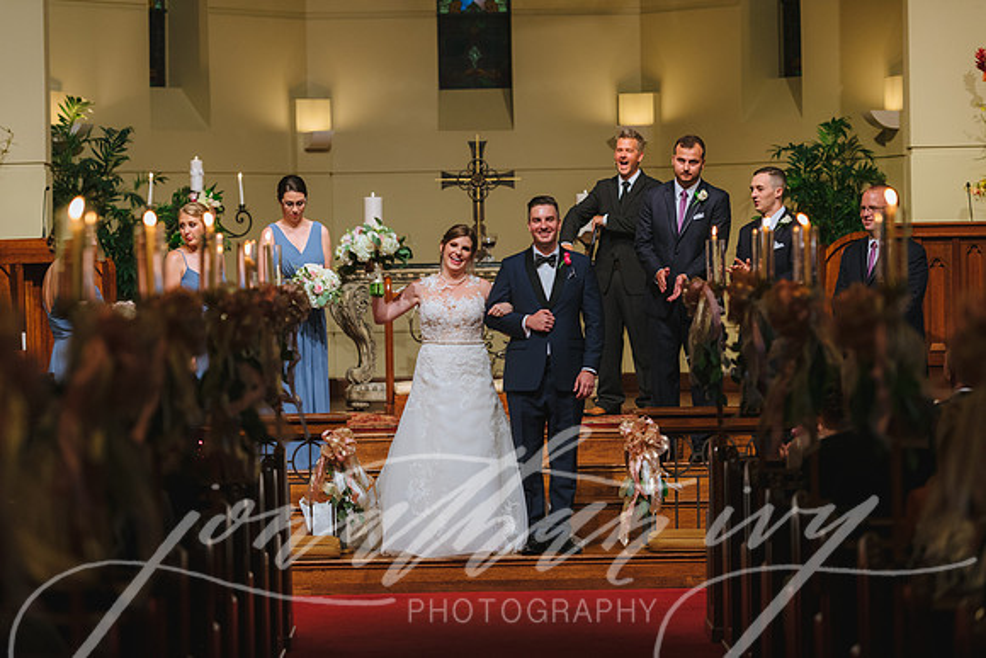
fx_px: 3342
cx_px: 493
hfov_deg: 16.8
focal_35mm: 122
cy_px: 329
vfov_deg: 11.2
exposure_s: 1/160
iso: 1600
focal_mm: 122
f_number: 2.8
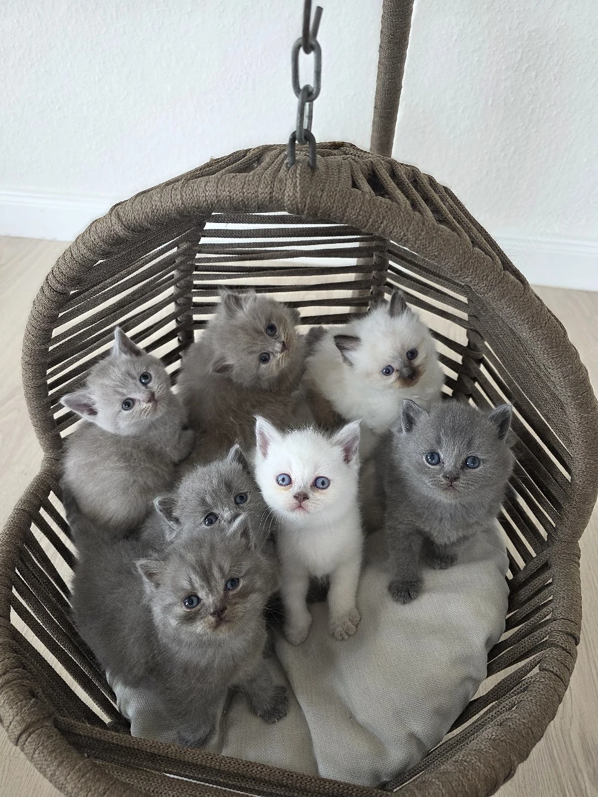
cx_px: 299
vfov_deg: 73.9
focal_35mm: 23
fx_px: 530
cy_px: 398
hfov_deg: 58.9
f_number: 1.7
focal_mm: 6.3
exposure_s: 1/101
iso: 160
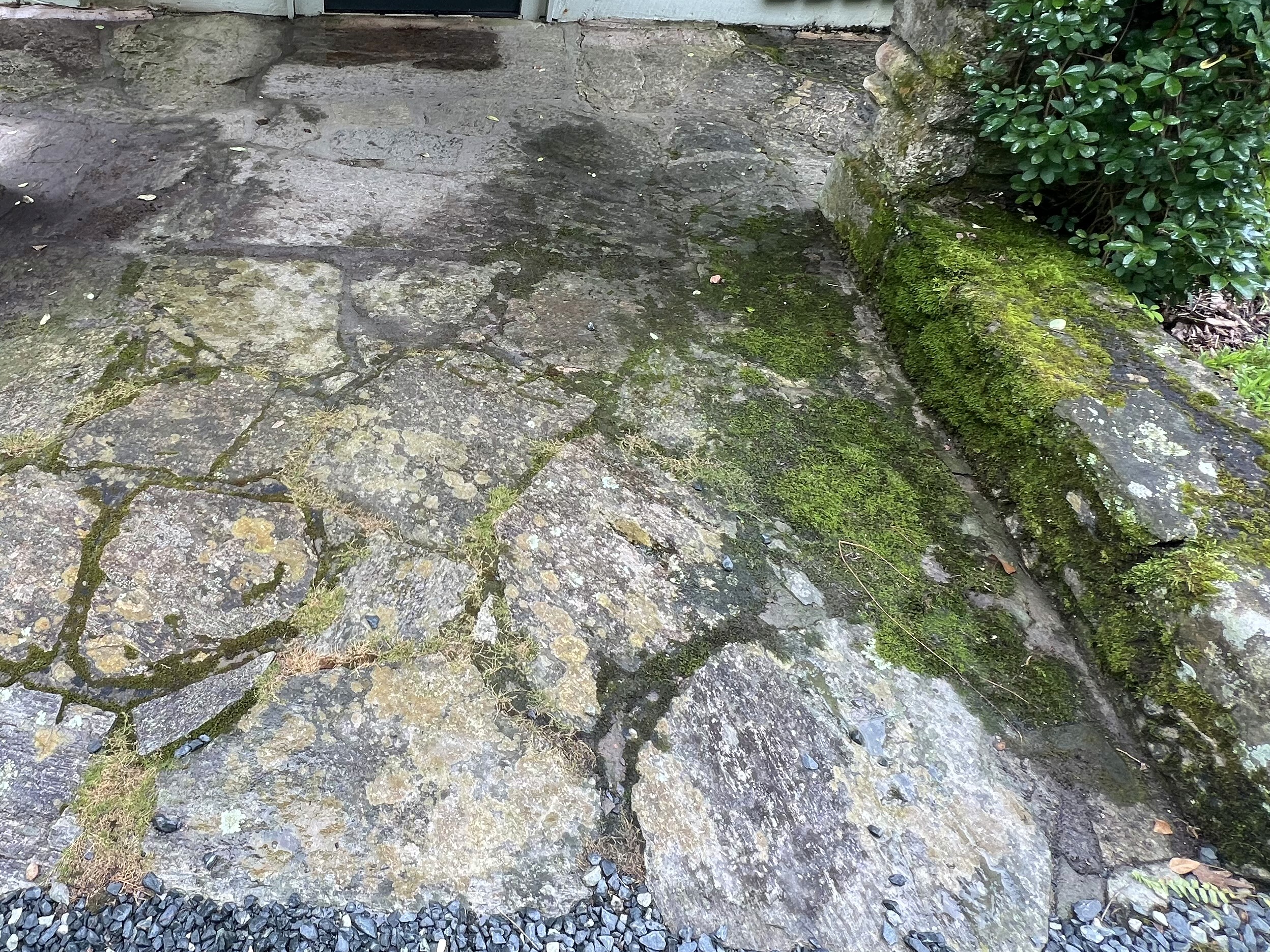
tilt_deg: -41.6
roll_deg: +0.0
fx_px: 770
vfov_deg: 62.3
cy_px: 341
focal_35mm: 21
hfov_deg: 75.9
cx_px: 399
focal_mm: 1.57
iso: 40
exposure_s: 1/99
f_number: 1.8
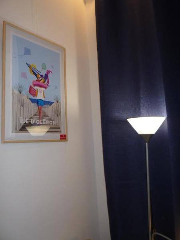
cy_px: 120
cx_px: 90
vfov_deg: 60.0
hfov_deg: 46.8
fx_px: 208
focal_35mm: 30
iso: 100
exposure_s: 1/30
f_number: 3.3
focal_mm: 5.2
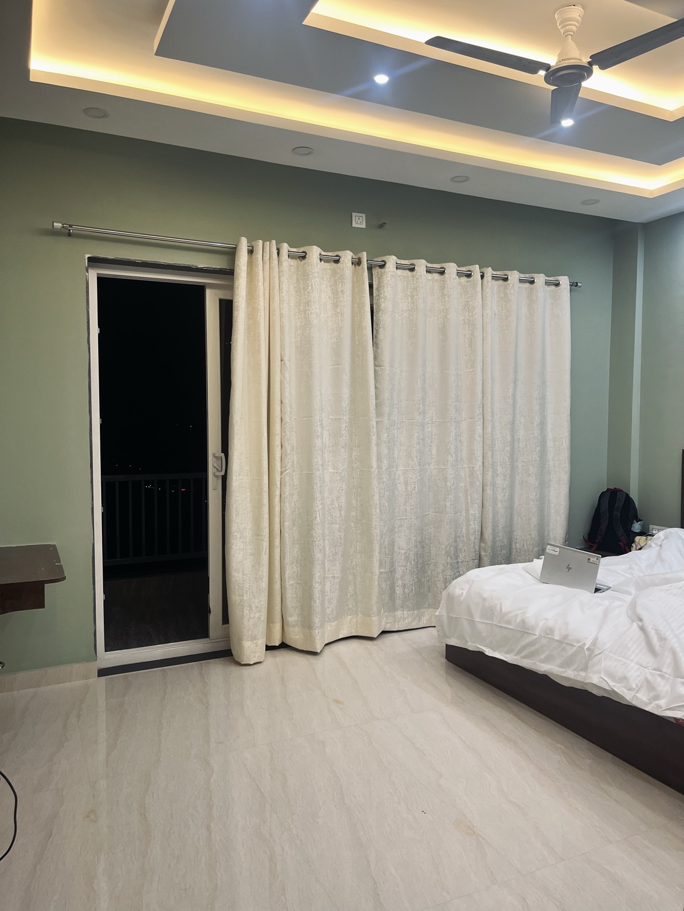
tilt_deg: -1.9
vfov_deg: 67.3
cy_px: 456
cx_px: 342
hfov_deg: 53.1
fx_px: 685
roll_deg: +0.9
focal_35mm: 26
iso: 125
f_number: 1.6
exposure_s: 1/100
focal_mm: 5.1
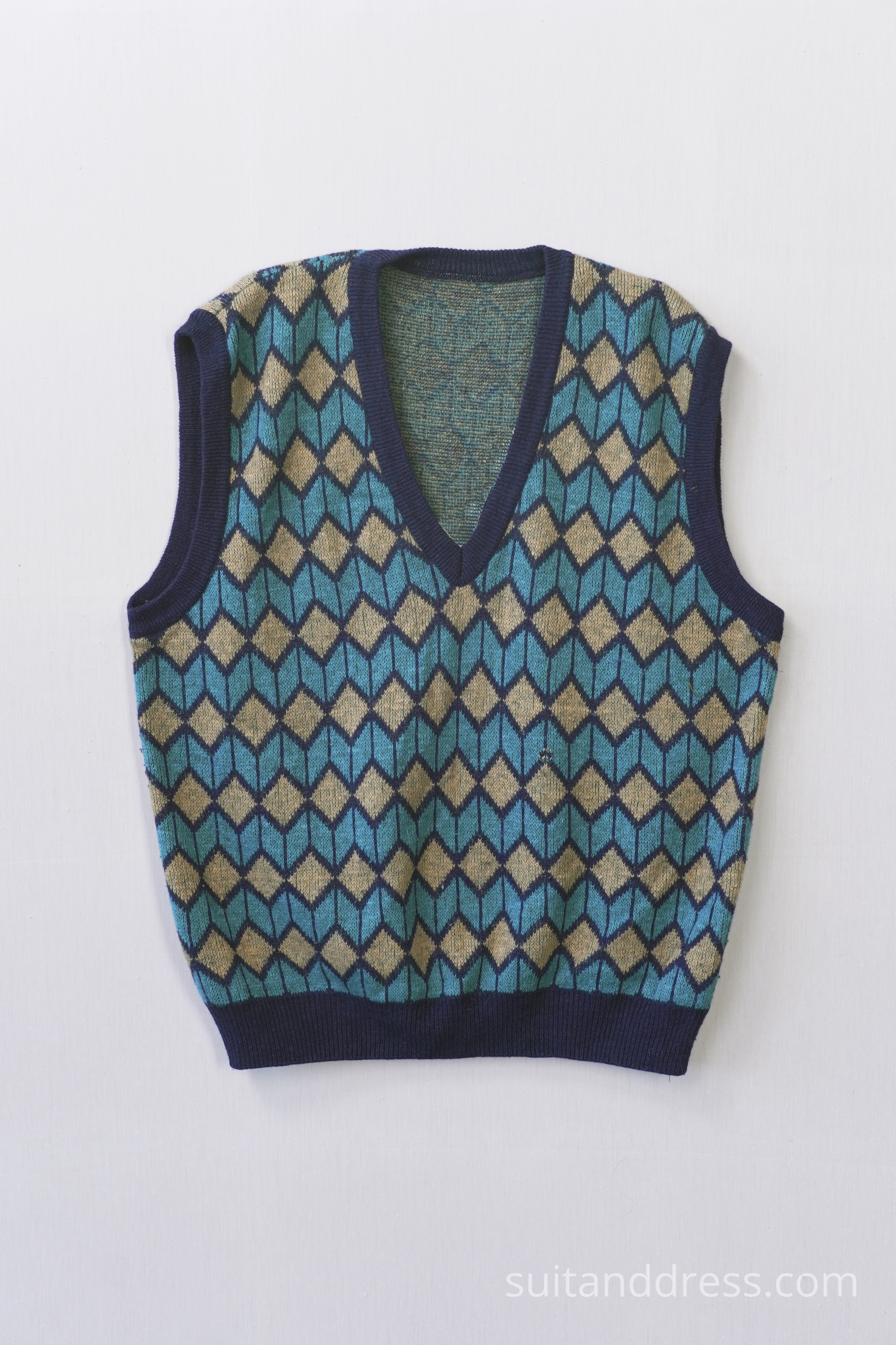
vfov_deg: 41.1
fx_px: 1792
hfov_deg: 28.1
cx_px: 448
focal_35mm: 48
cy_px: 672
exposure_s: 1/60
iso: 320
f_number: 6.3
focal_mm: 32
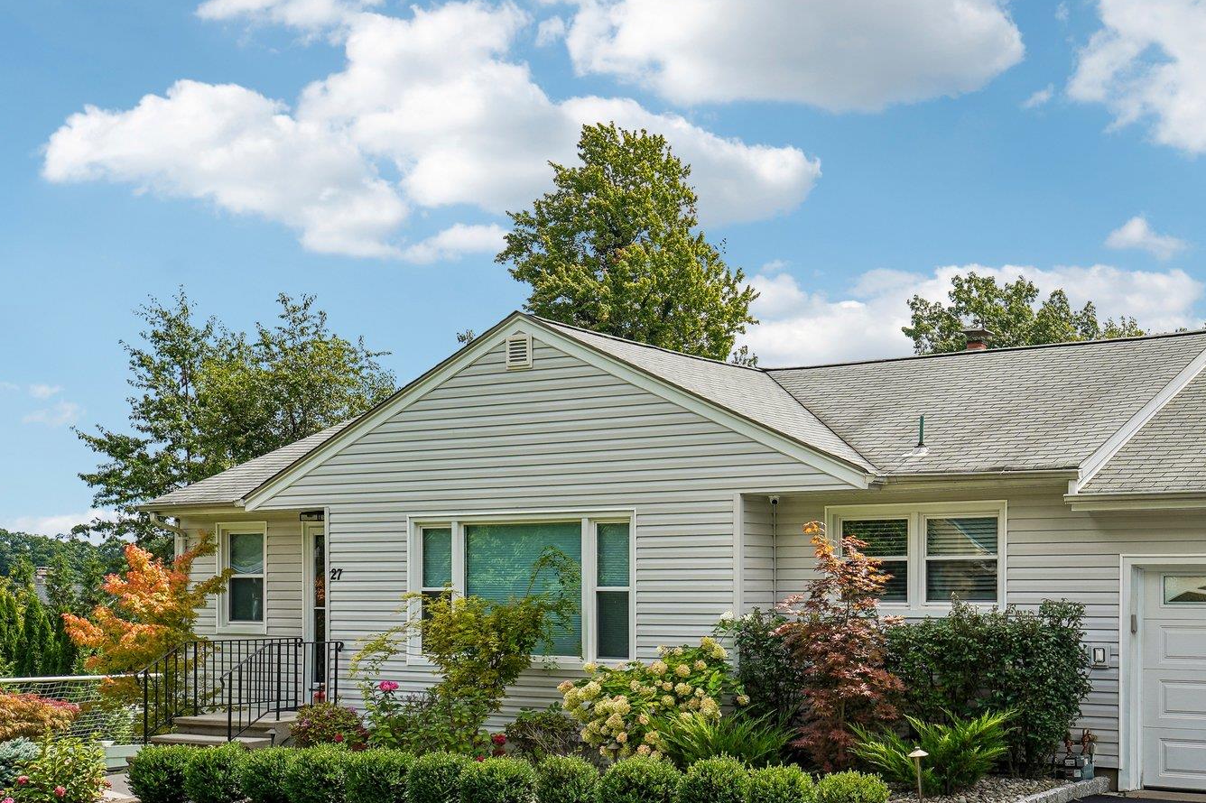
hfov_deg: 41.8
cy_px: 567
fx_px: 1541
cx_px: 867
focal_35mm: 46
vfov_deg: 28.9
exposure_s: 1/250
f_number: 8
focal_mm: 30
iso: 100
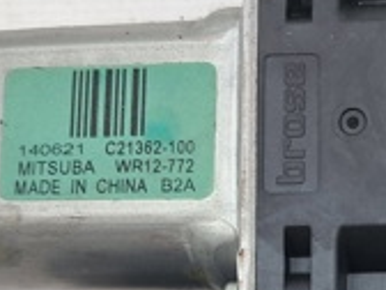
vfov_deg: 13.7
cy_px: 397
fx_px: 1149
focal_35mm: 103
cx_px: 423
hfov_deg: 18.4
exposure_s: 1/50
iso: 50
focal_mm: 4
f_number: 1.8
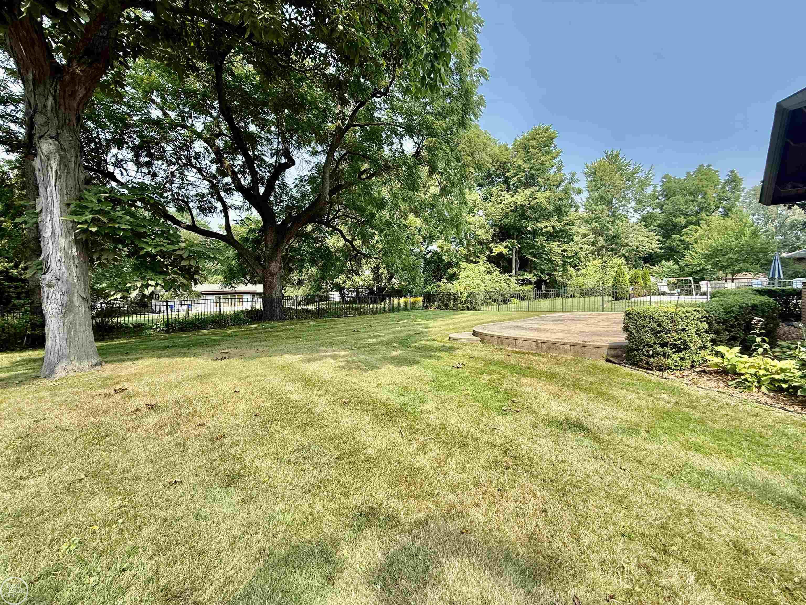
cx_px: 403
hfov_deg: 102.1
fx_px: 326
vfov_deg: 85.7
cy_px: 302
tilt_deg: -0.9
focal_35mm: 14
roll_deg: +0.6
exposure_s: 1/607
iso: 50
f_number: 2.2
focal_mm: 2.22
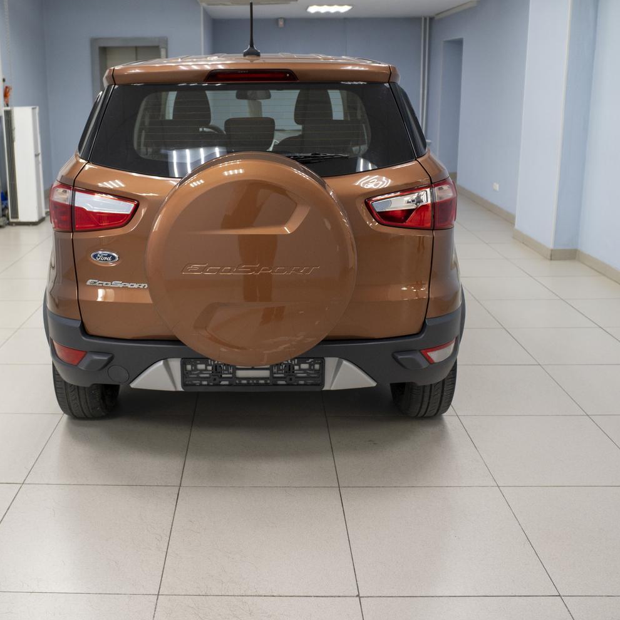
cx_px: 249
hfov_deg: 48.2
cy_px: 243
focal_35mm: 34
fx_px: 689
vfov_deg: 48.1
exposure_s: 1/160
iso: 1000
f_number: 2.8
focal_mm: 20
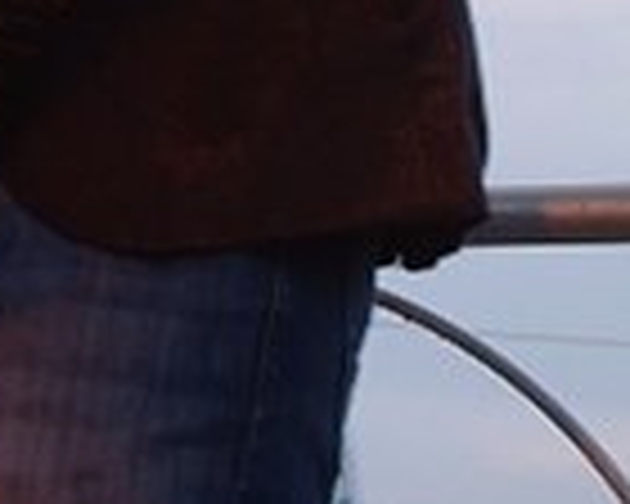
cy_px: -610
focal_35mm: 305
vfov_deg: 5.0
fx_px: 5687
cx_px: -716
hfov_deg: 6.1
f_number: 6.3
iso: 400
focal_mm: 38
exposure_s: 1/40
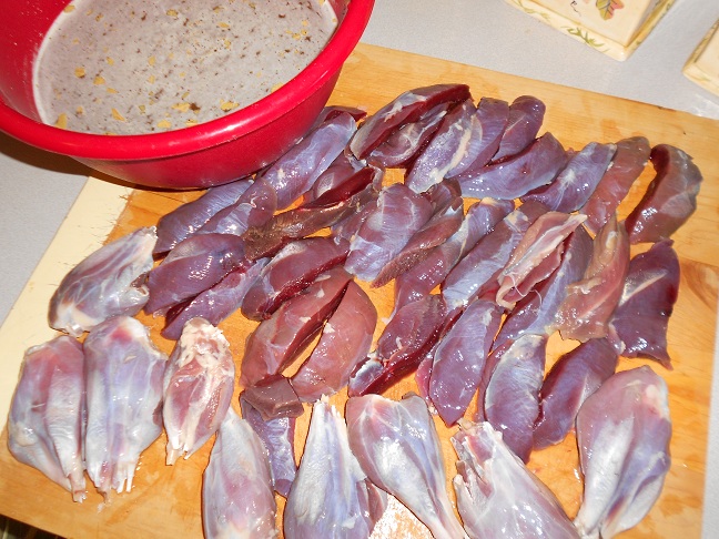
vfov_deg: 48.2
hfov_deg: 61.7
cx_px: 360
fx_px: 602
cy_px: 270
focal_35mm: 29
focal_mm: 5.1
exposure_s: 1/25
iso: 80
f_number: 3.4
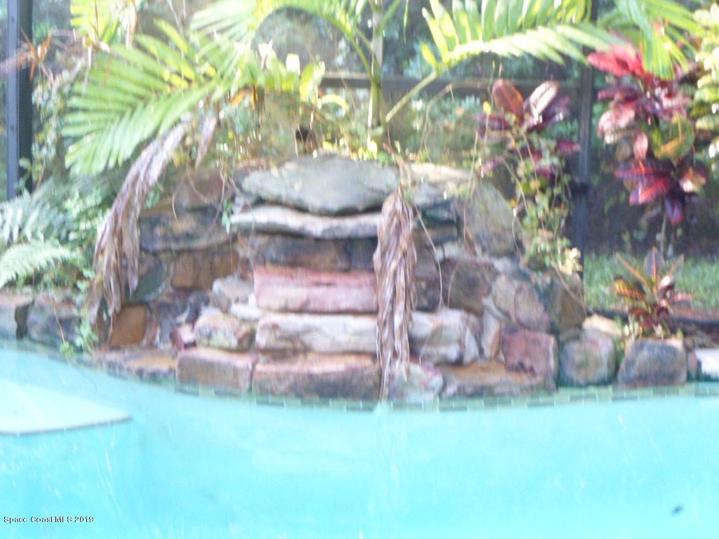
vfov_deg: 17.6
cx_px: 360
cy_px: 270
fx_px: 1745
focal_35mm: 84
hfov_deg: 23.3
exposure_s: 1/15
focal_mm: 14
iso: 400
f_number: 5.1
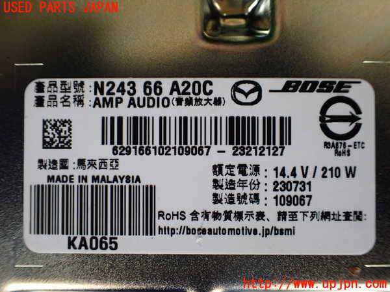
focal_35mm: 30
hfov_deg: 60.0
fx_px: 338
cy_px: 146
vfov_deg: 46.8
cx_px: 195
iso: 320
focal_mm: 5.4
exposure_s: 1/125
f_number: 2.3
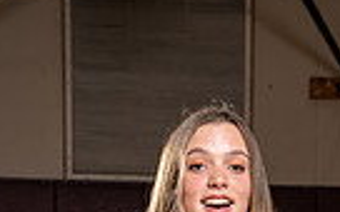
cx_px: 190
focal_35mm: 138
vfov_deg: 8.5
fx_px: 1279
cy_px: 546
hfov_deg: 15.1
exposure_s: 1/250
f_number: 5.6
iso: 160
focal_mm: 41
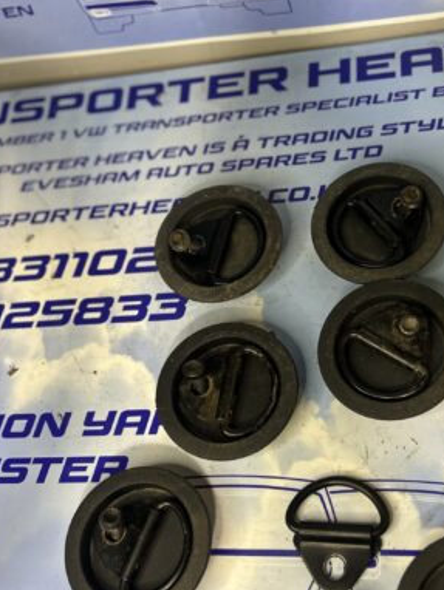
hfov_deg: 36.2
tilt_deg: -65.8
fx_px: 666
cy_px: 344
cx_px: 317
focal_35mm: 39
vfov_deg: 47.6
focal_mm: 5.7
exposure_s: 1/50
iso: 160
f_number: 1.5
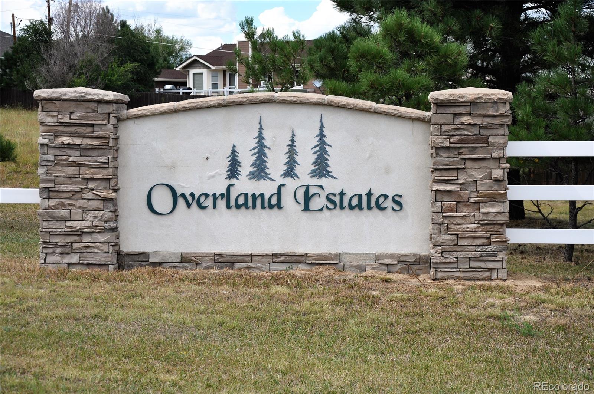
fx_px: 1433
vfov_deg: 15.7
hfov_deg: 23.4
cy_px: 197
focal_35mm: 87
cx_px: 297
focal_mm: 58
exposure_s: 1/640
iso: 200
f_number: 6.3
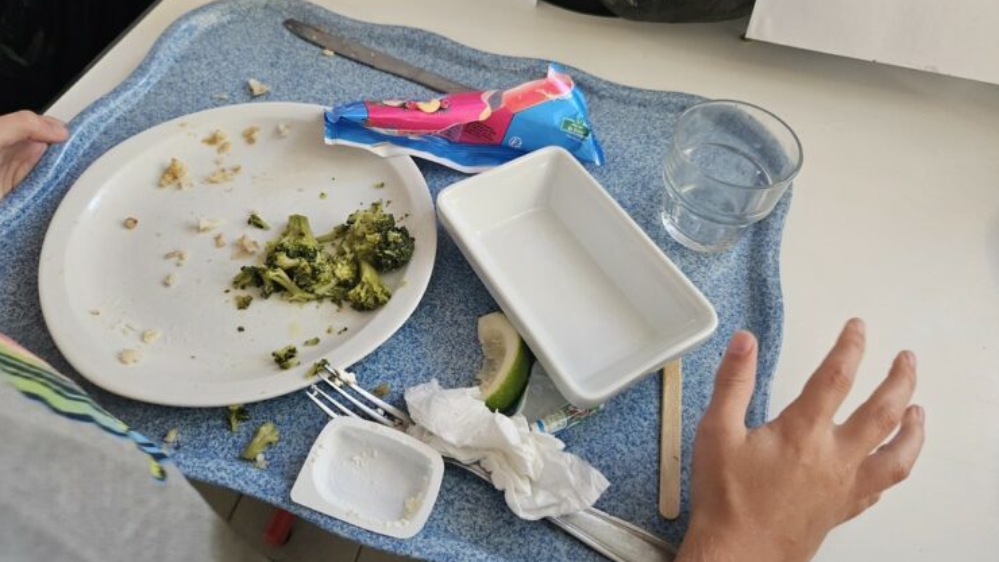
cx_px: 490
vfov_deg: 44.1
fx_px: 689
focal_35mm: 26
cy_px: 220
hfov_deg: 71.9
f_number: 1.8
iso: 500
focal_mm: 5.4
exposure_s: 1/100
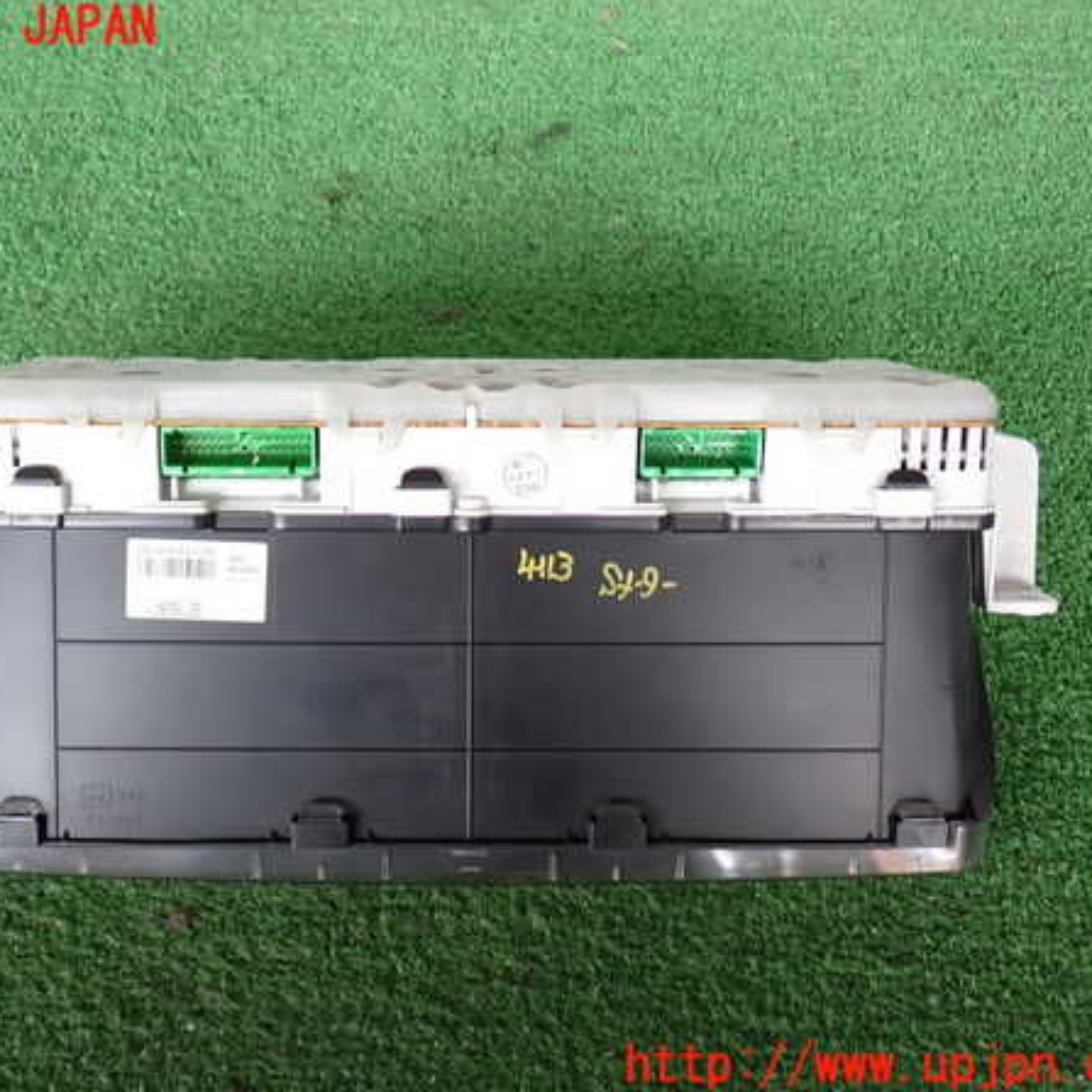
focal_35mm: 38
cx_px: 445
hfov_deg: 43.7
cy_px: 547
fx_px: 1356
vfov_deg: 43.9
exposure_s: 1/60
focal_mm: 5.79
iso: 200
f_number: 2.4
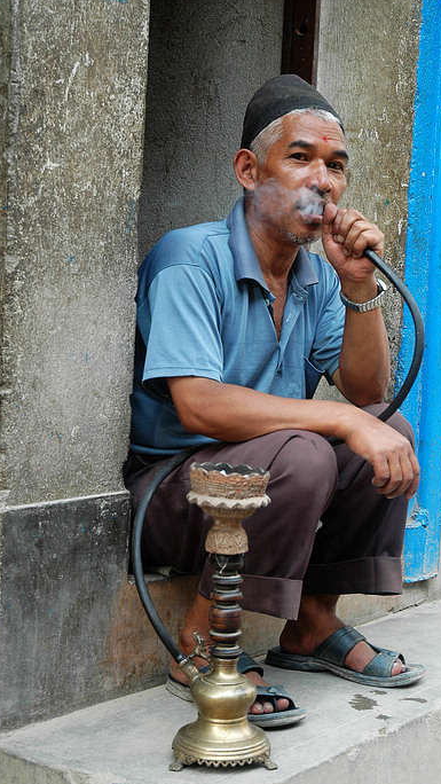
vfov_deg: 34.3
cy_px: 395
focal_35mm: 61
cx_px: 255
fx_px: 1267
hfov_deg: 19.7
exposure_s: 1/100
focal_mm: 38
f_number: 4.2
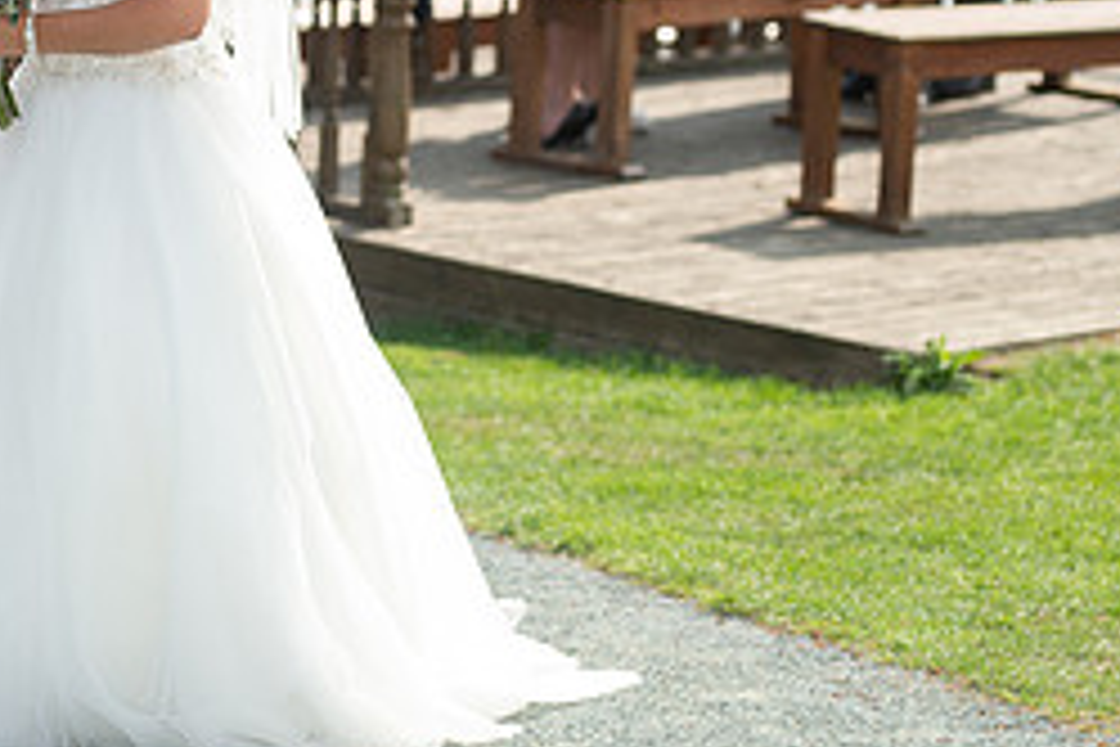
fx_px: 6160
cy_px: 50
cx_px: 45
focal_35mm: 198
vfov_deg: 6.9
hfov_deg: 10.3
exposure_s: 1/800
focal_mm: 85
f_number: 2.8
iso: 100
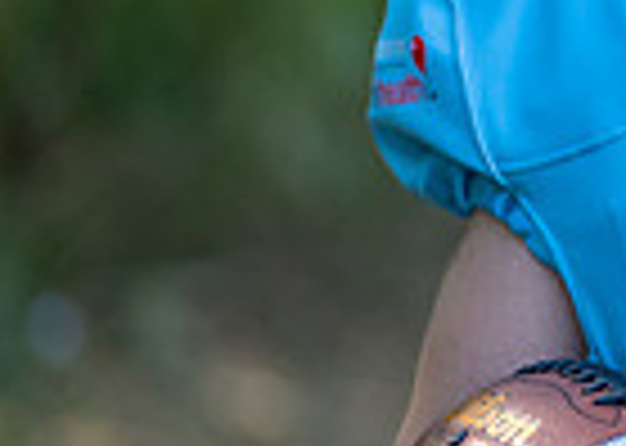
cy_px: 146
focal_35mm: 248
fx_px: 4405
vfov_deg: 5.8
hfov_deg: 7.9
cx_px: 1013
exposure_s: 1/1250
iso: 100
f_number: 1.2
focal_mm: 50
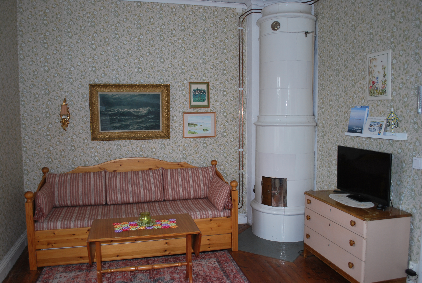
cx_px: 211
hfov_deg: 61.8
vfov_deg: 43.8
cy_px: 142
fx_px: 352
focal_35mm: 30
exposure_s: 1/60
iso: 200
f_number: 3.8
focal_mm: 20
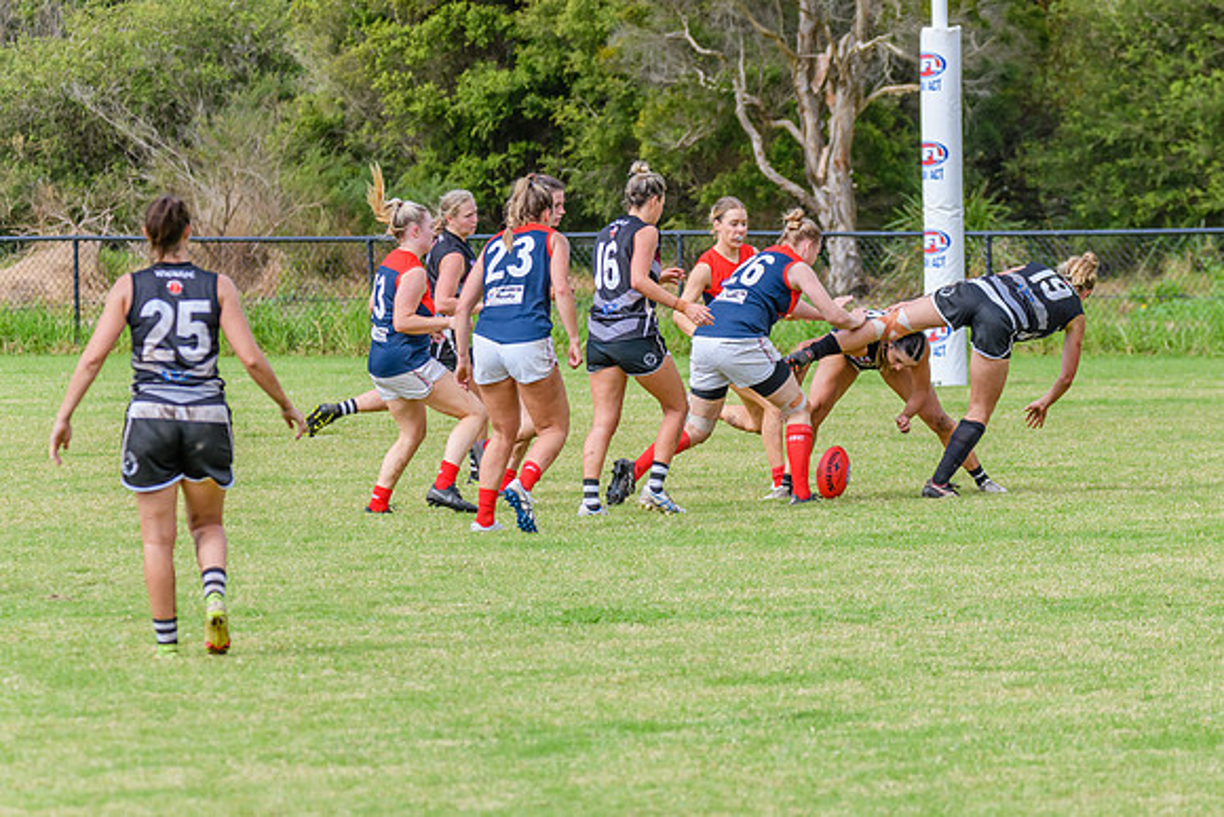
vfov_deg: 4.1
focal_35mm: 340
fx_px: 11547
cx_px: 900
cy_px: 392
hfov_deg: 6.1
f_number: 6.3
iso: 800
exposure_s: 1/2000
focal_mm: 220
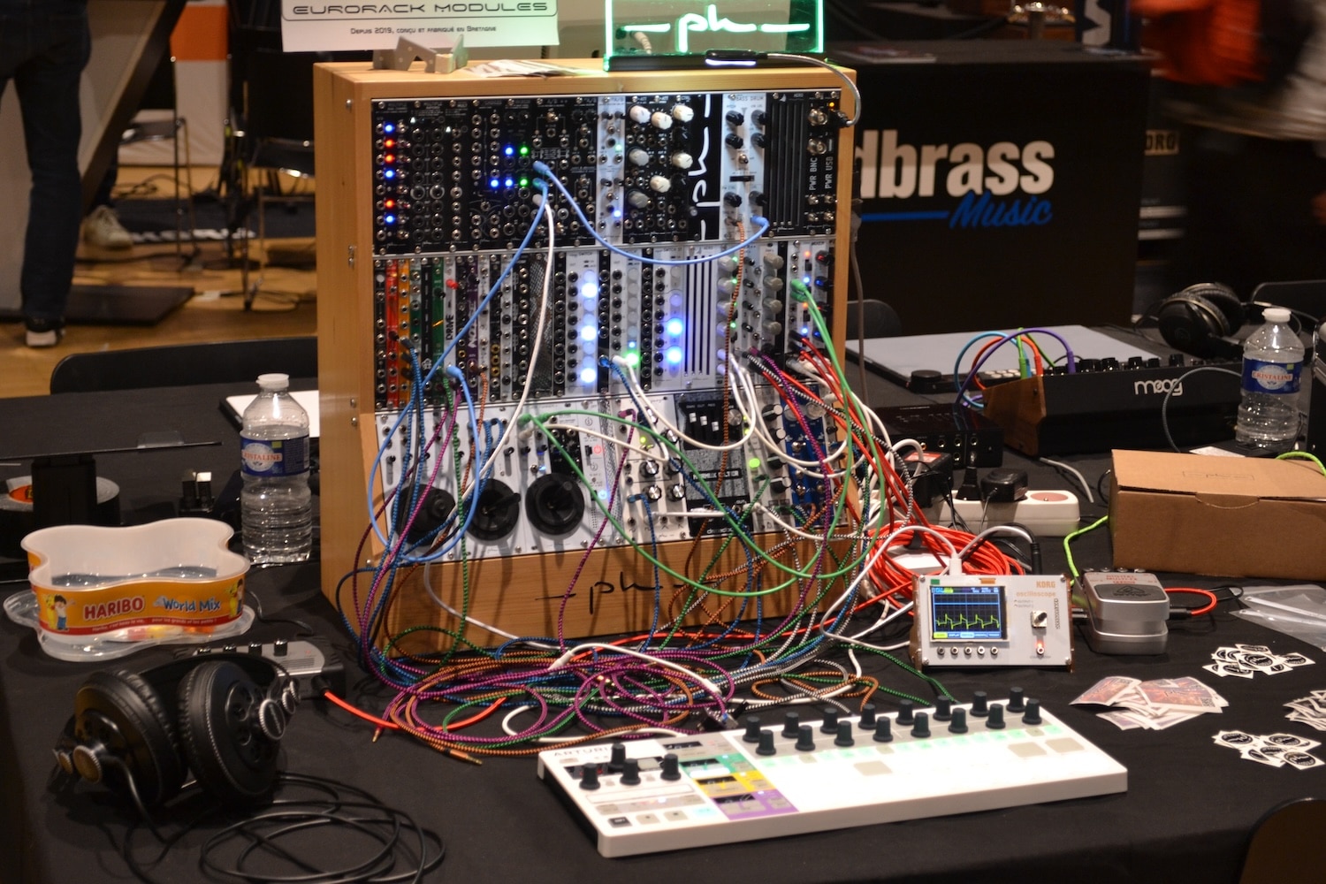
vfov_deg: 20.6
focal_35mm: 66
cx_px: 663
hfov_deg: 30.5
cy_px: 442
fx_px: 2431
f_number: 5.3
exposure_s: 1/15
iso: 720
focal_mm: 44
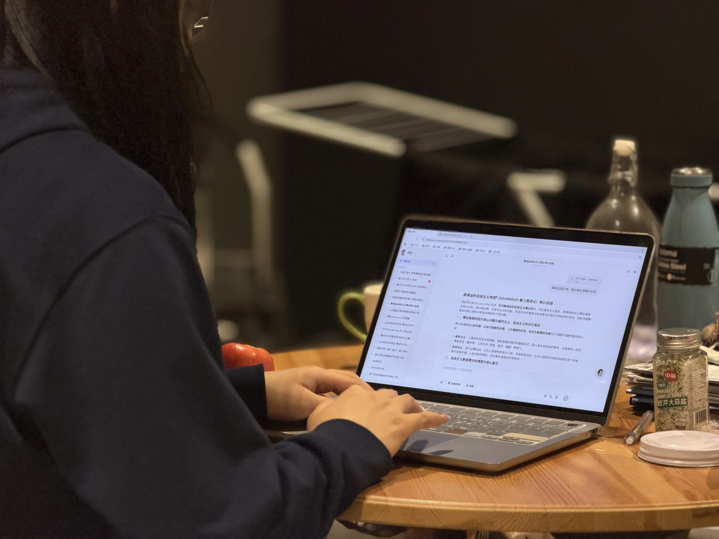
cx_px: 360
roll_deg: -0.1
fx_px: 2077
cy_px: 270
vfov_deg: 14.8
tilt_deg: -7.7
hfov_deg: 19.6
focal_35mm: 100
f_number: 2.8
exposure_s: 1/50
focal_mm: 16.89
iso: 320
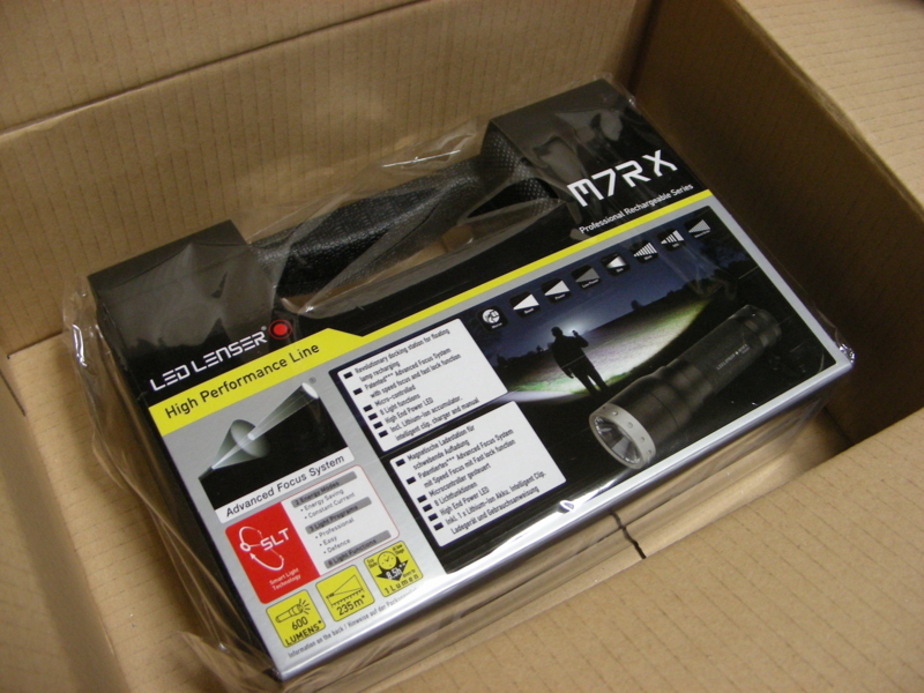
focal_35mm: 38
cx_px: 462
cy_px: 346
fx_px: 1014
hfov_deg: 49.0
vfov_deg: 37.7
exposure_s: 1/15
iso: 200
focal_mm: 6.3
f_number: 3.5
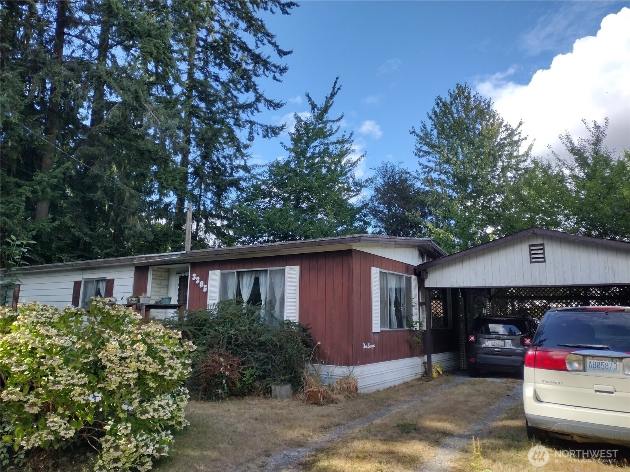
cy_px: 236
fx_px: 491
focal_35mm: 27
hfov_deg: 65.3
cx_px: 315
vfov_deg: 51.4
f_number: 1.7
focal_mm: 4.71
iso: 100
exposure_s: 1/1208
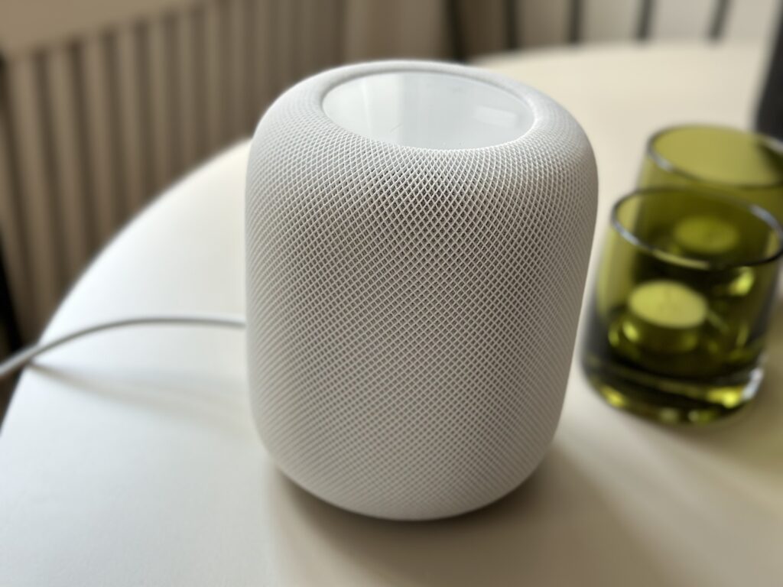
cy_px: 294
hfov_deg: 39.7
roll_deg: -4.8
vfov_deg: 30.3
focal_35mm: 48
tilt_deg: -31.5
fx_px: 1086
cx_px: 392
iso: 80
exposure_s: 1/361
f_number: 1.78
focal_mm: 6.86
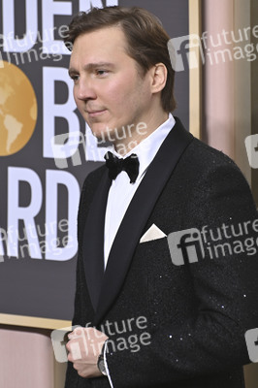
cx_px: 129
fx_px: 2584
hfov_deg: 5.7
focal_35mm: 240
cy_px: 194
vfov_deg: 8.6
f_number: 8
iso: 800
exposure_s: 1/500
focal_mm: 240
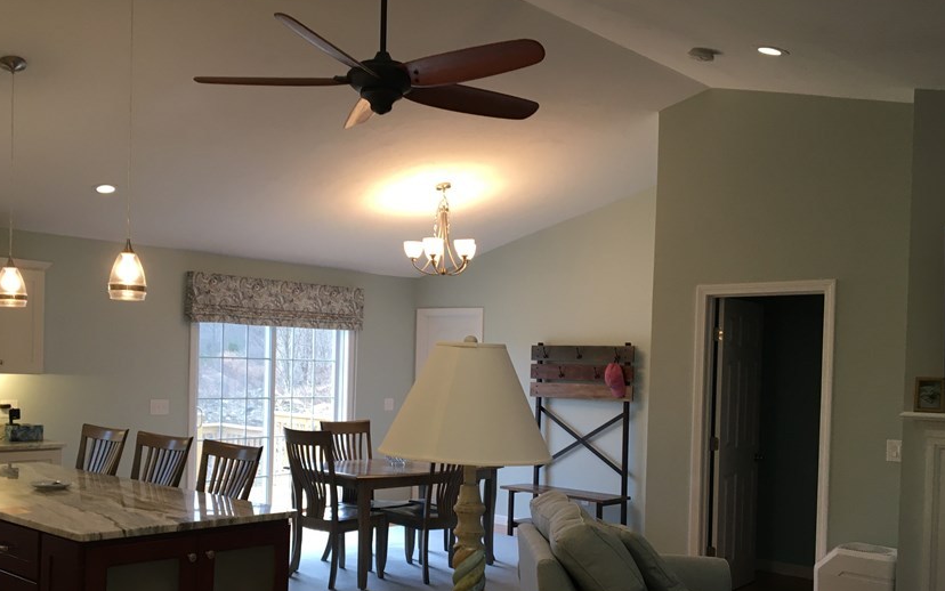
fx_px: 979
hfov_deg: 51.4
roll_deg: -1.6
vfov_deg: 33.4
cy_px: 386
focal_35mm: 38
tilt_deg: +0.6
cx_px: 411
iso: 50
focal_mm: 4.15
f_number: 2.2
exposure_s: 1/30
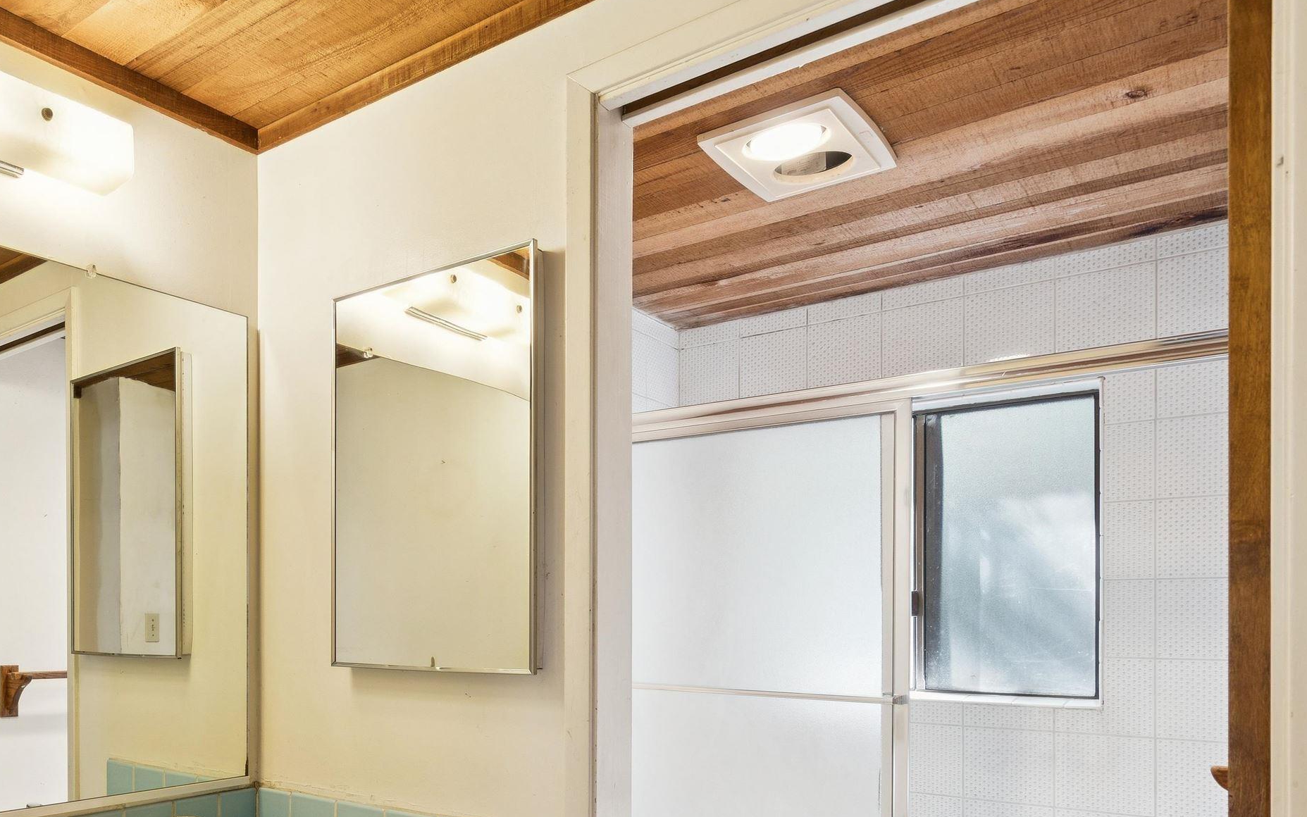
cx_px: 284
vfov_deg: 43.8
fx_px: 962
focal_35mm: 27
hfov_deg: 63.2
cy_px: 656
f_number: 8
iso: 250
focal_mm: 16
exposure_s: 1/8
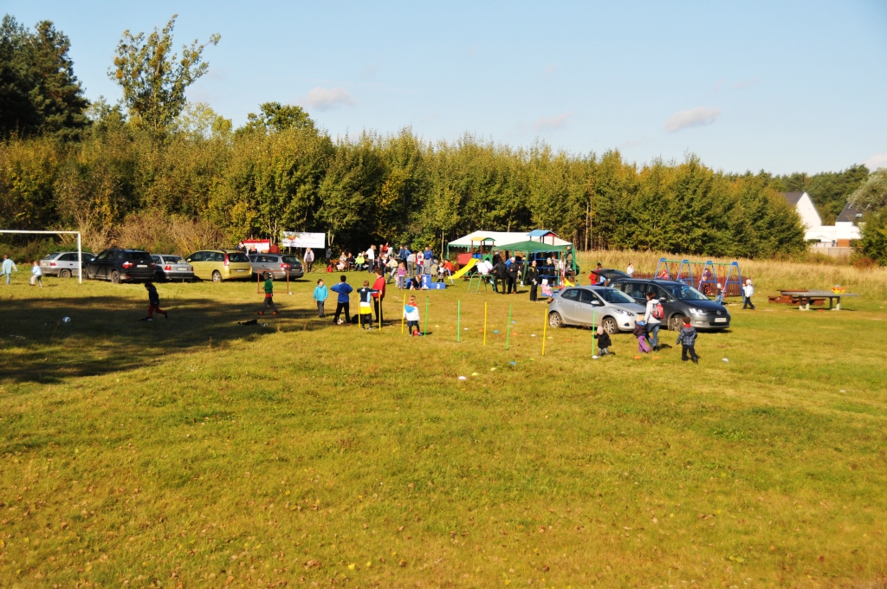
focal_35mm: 54
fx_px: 1329
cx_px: 444
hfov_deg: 36.9
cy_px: 294
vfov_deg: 25.0
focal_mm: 36
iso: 400
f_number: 5.6
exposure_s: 1/2000
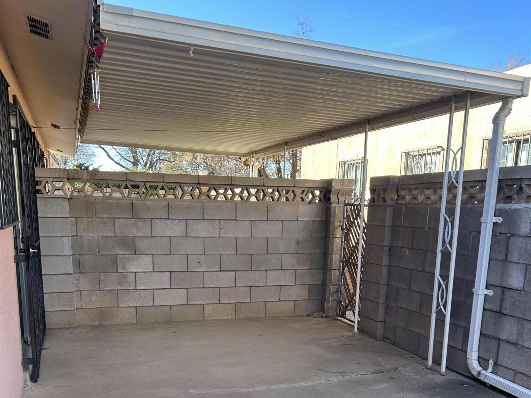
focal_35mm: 35
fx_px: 537
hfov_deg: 52.6
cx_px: 264
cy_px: 327
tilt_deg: -11.3
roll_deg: -0.1
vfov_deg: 38.9
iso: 50
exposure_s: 1/350
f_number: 1.5
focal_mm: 5.7
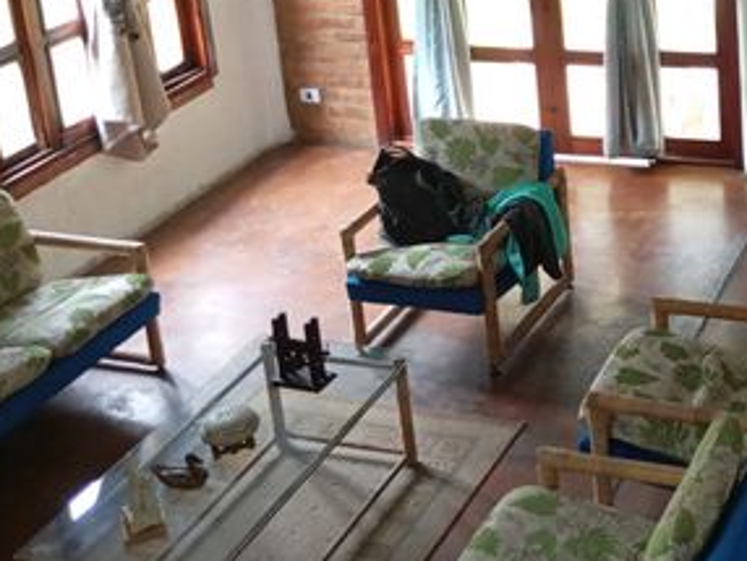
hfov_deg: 28.6
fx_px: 1404
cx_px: 671
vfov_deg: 21.8
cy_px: 8
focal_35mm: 65
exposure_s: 1/24
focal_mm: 4.22
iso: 1820
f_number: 1.8
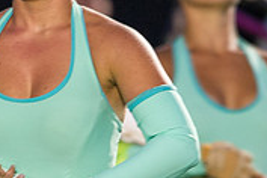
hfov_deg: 0.8
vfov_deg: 0.5
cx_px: 61
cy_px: 156
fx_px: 18852
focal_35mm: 2542
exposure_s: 1/160
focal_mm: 600
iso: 3200
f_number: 4.5
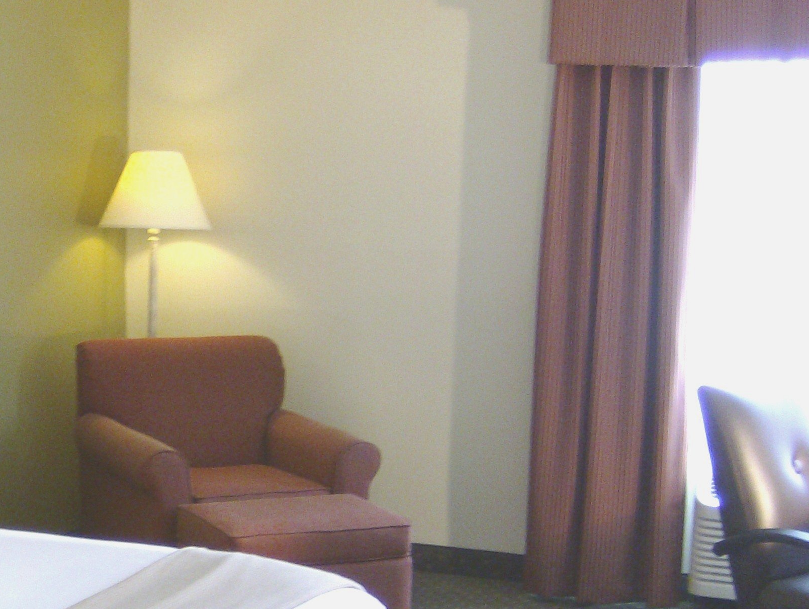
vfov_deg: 21.6
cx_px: 124
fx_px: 1591
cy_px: 411
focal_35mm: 68
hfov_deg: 27.7
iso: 116
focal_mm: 6
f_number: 2.8
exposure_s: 1/64
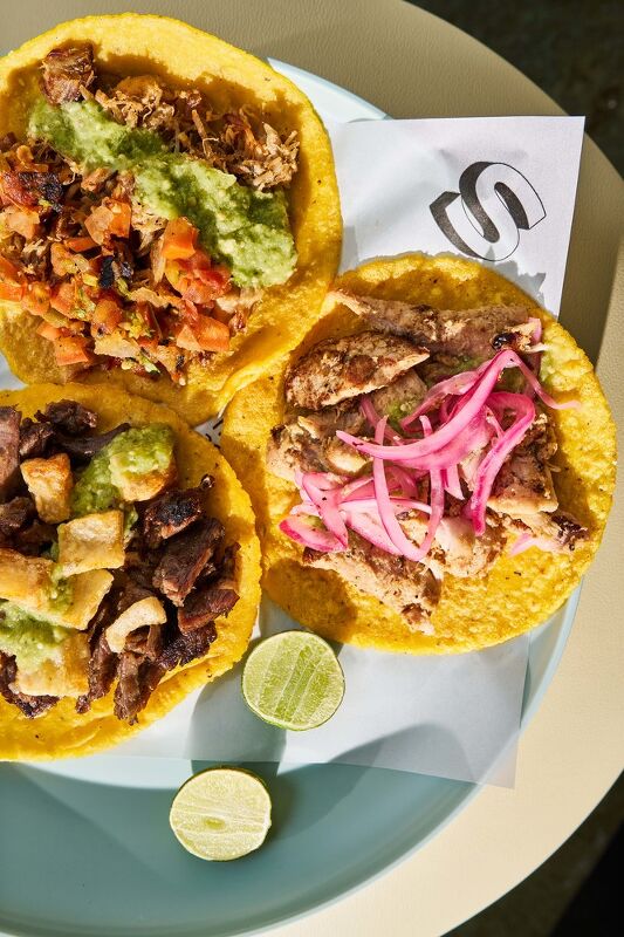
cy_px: 468
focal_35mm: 35
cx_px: 312
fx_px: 910
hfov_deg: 37.8
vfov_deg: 54.4
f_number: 9
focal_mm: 35
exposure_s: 1/160
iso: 400
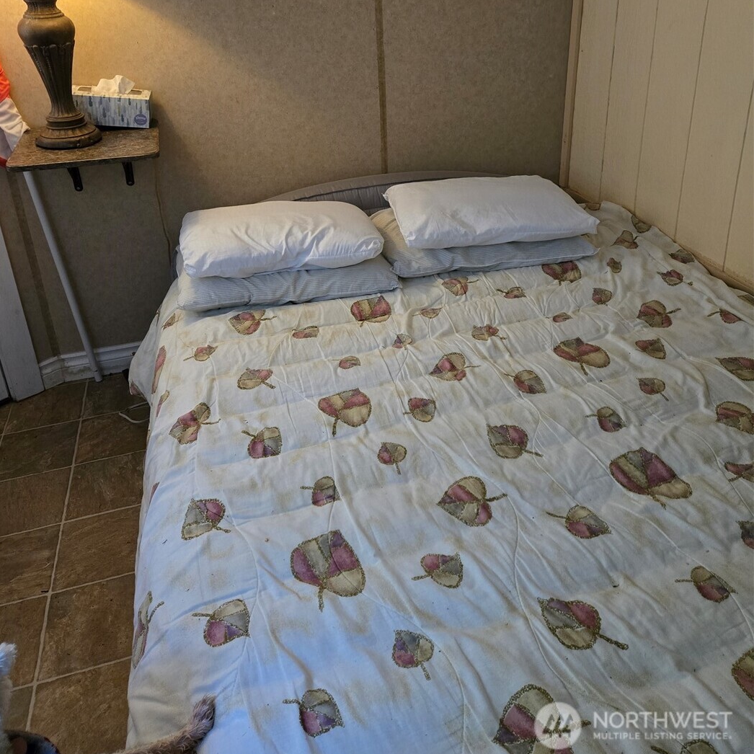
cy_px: 240
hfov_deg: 57.3
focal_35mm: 28
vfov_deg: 55.9
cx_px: 365
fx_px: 690
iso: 1000
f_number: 1.8
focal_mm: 5.4
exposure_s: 1/60
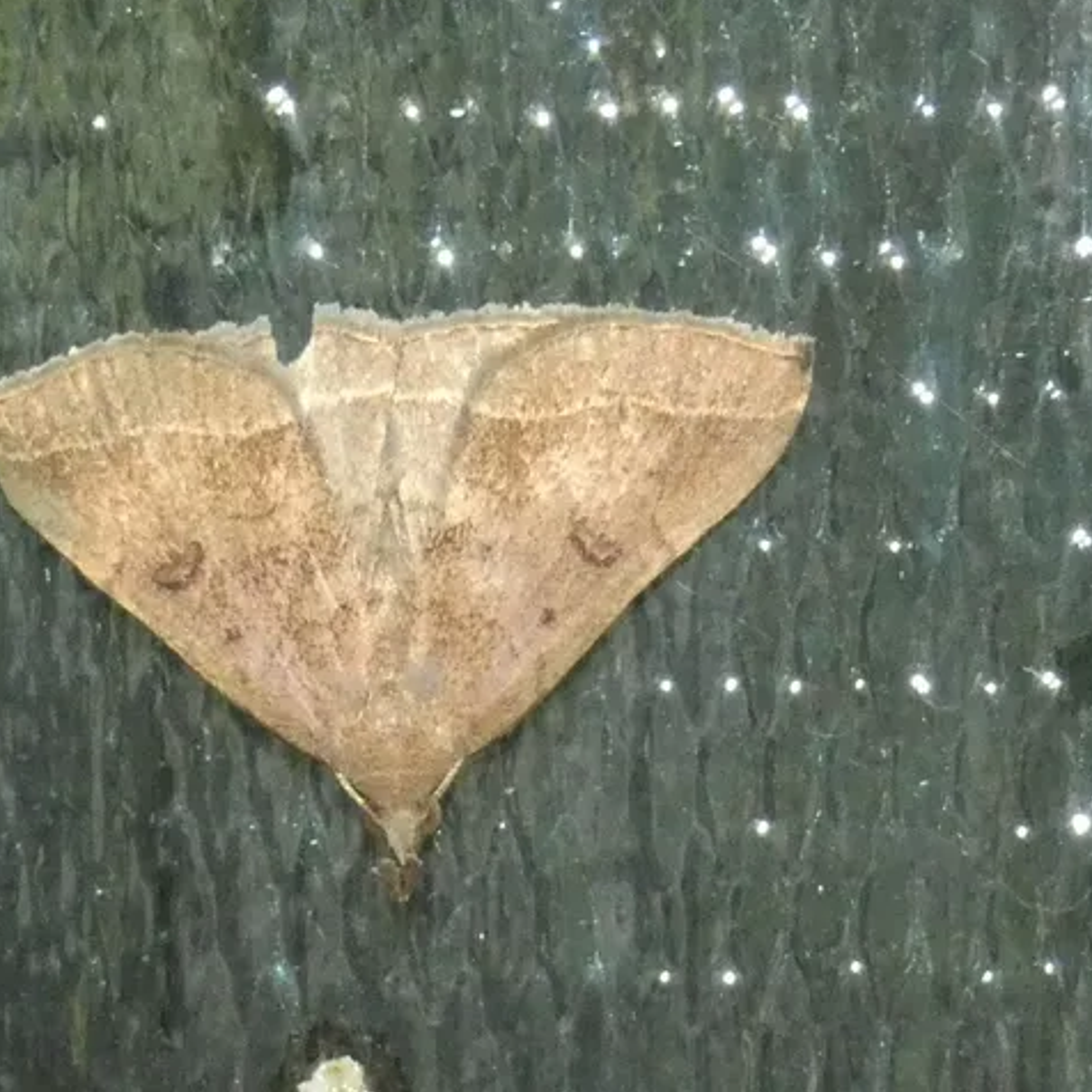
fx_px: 7174
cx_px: 390
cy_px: 544
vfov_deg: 8.7
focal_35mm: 201
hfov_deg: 8.7
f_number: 5.5
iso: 800
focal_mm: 30.2
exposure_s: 1/60
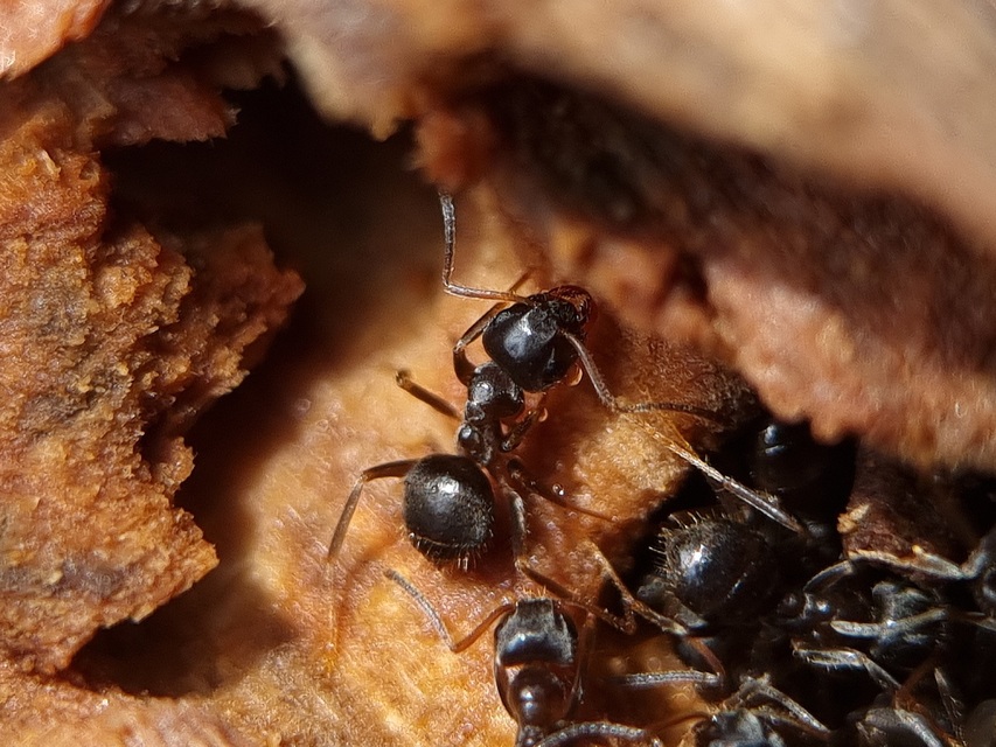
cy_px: 374
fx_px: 748
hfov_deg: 67.3
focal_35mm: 26
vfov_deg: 53.1
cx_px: 498
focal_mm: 5.4
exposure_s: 1/333
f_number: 1.8
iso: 50
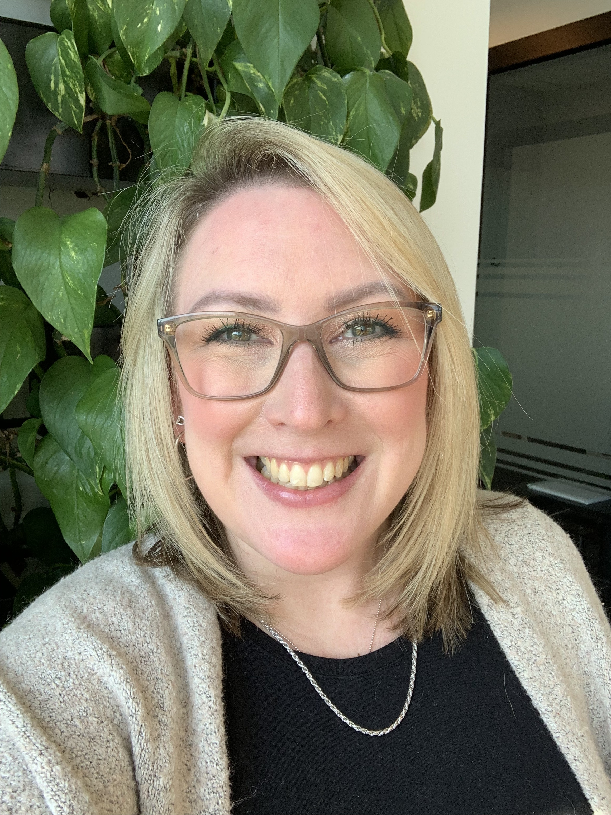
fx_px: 753
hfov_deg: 44.2
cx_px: 306
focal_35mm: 32
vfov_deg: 56.8
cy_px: 408
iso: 25
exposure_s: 1/121
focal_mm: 2.87
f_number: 2.2
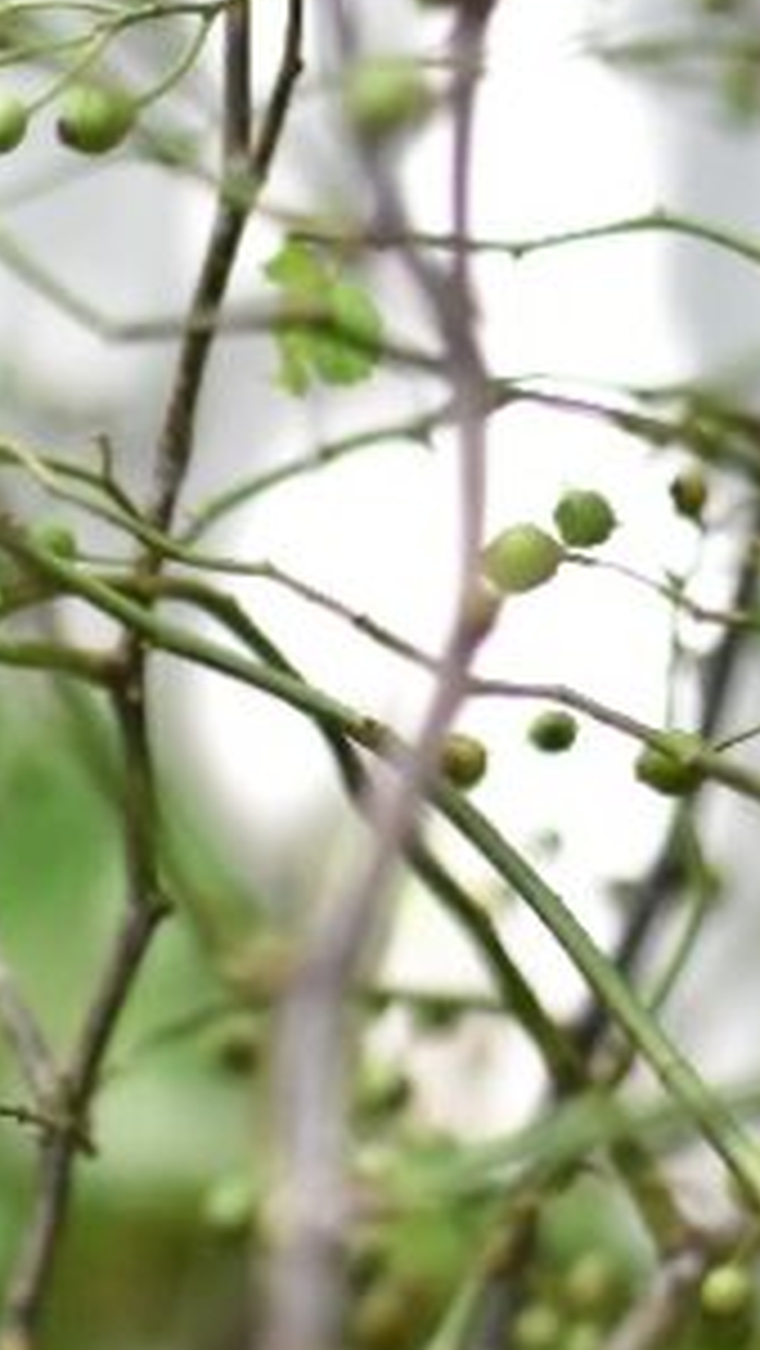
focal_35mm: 179
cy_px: 1008
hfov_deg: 6.7
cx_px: -281
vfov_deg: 12.0
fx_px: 6406
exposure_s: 1/4000
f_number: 2
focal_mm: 50
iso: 11400
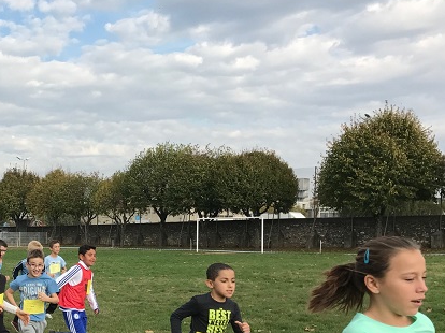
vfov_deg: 25.3
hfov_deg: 32.0
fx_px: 732
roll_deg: +0.7
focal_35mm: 57
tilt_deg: -1.0
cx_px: 34
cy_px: 257
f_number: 1.8
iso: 20
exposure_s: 1/1114
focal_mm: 3.99
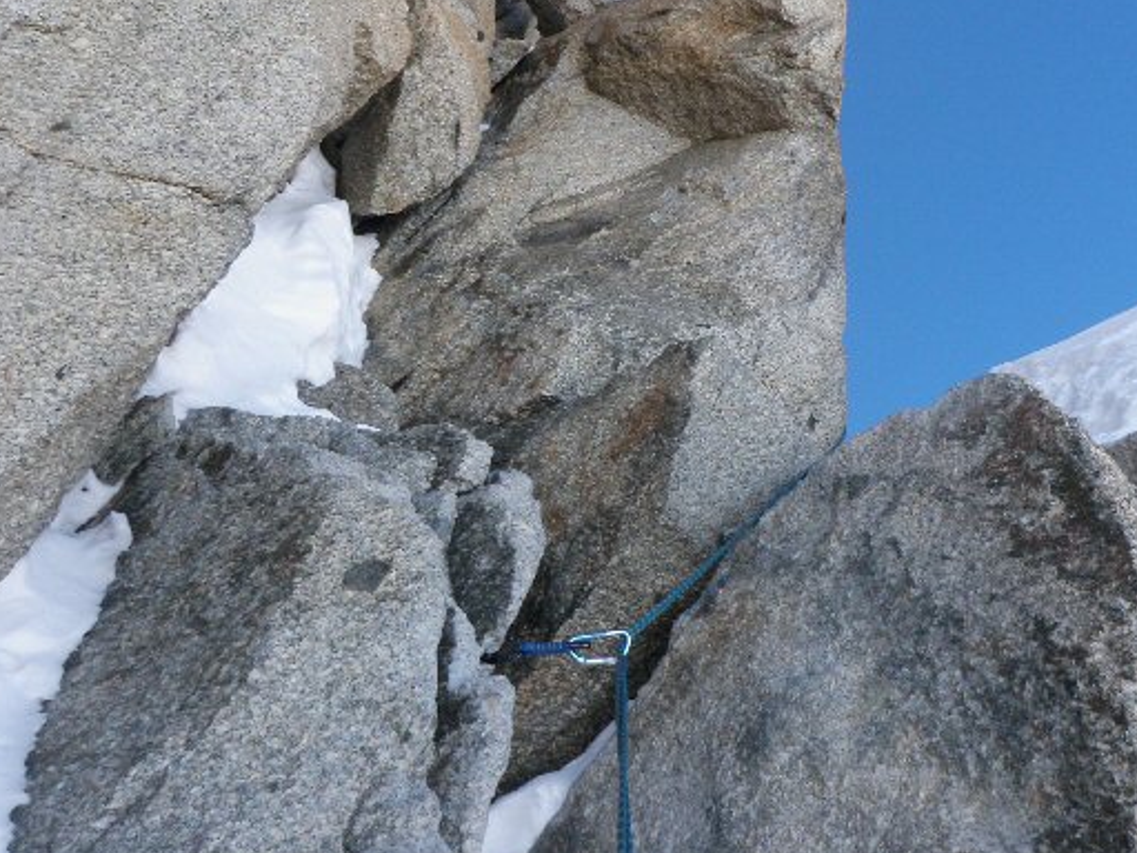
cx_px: 739
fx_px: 1215
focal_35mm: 37
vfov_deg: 38.6
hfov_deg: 49.4
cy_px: 374
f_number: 5
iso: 50
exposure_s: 1/125
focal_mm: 5
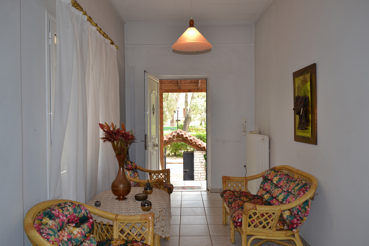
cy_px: 123
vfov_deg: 47.9
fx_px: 277
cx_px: 184
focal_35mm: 27
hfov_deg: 67.4
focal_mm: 18
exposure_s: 1/125
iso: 250
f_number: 4
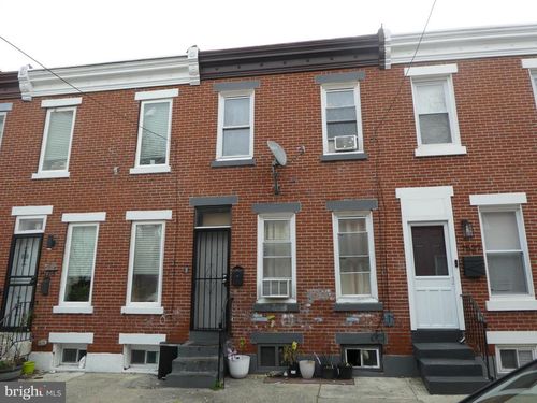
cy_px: 202
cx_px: 268
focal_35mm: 24
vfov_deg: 56.8
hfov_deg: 71.6
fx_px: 372
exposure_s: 1/200
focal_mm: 4.3
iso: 80
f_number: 3.5
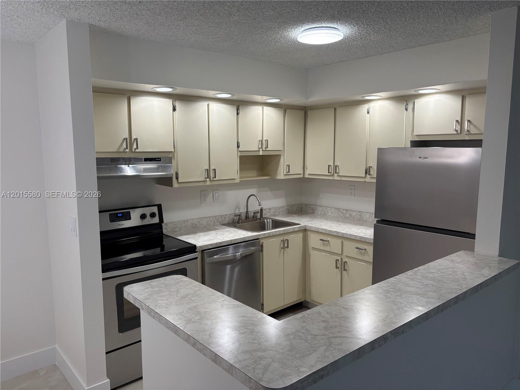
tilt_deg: -7.1
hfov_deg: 67.3
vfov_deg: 53.1
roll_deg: +1.1
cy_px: 195
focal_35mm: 26
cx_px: 260
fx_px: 391
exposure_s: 1/164
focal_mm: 5.96
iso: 80
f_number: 1.6
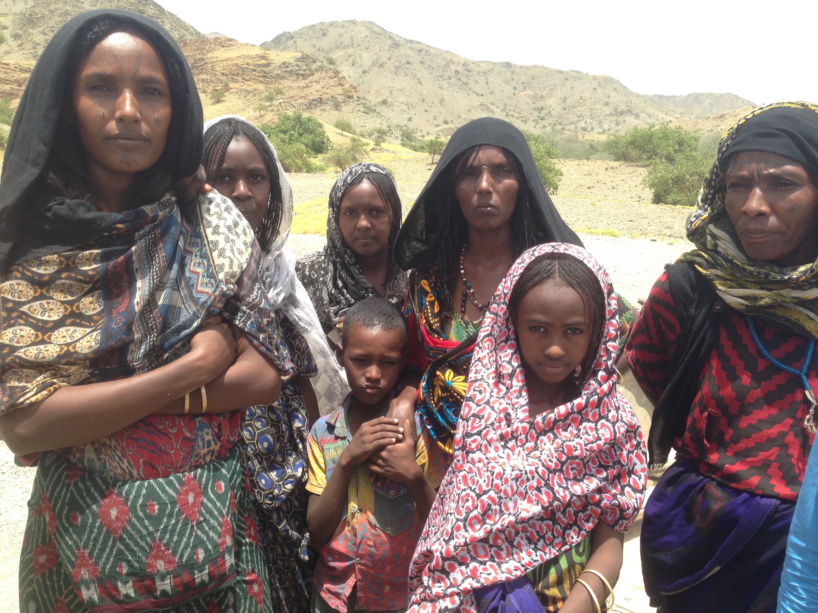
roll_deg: -0.2
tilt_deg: -9.3
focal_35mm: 33
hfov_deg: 55.4
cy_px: 306
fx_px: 780
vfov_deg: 42.9
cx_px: 409
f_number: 2.4
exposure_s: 1/577
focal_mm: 4.12
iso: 50
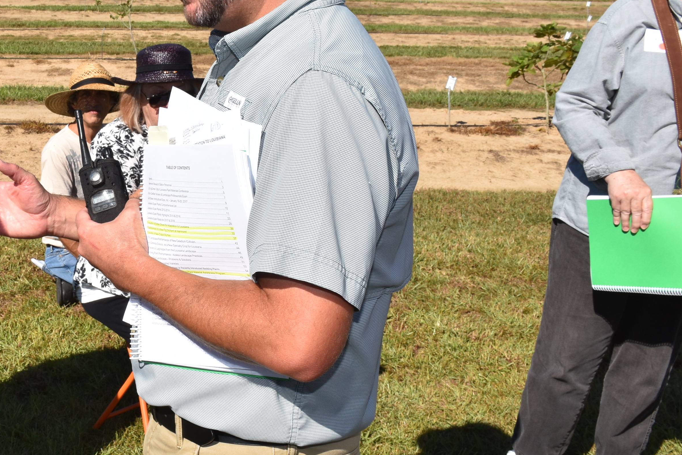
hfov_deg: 36.4
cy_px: 161
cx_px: 63
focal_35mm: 51
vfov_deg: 26.4
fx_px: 966
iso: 200
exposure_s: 1/250
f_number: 16
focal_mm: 18
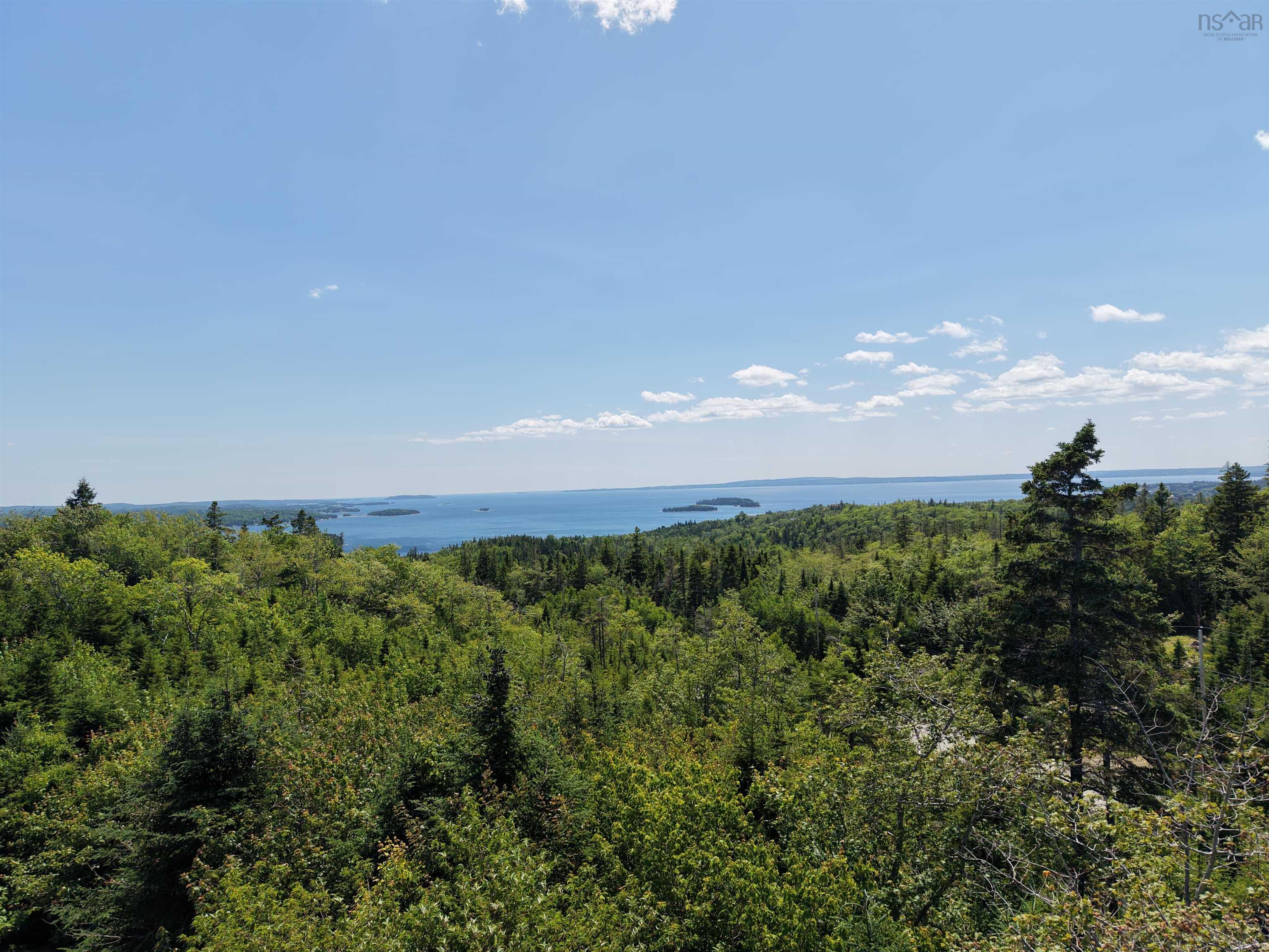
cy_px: 476
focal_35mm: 24
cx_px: 634
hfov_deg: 71.6
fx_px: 880
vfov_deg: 56.8
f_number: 1.8
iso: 320
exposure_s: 1/6400
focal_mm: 8.67
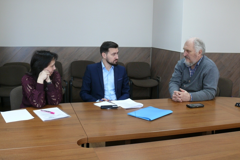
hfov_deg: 47.4
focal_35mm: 41
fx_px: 273
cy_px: 71
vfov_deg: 32.6
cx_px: 126
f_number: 2.8
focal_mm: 7.4
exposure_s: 1/30
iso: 125
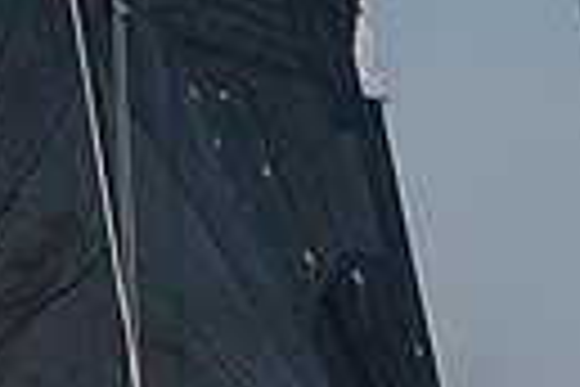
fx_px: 17769
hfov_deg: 1.9
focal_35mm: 1103
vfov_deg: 1.2
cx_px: 107
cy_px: 722
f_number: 5
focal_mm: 240
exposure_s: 1/6400
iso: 400
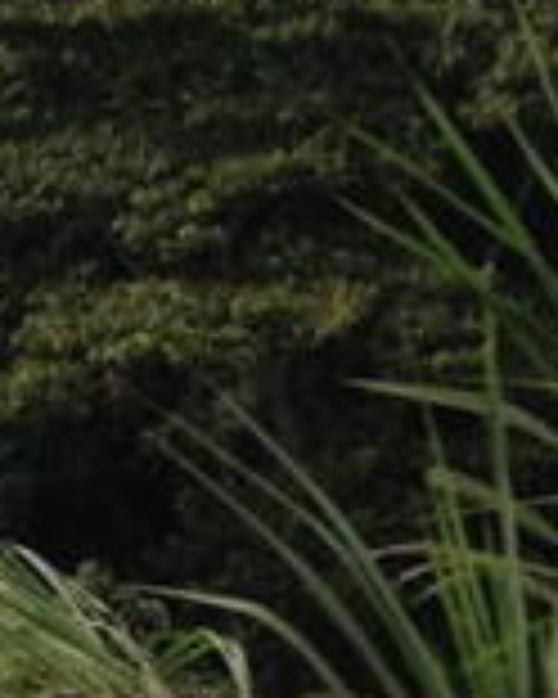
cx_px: 760
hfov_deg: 5.8
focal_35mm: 265
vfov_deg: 7.0
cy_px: -815
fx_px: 5470
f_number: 2.4
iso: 50
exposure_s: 1/1284
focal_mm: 4.28
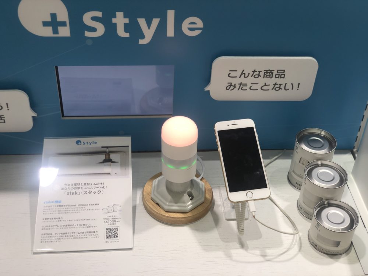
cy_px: 138
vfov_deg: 28.0
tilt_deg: -38.9
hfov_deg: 36.8
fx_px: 553
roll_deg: -2.2
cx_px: 184
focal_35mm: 52
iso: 25
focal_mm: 6
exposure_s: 1/100
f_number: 2.4
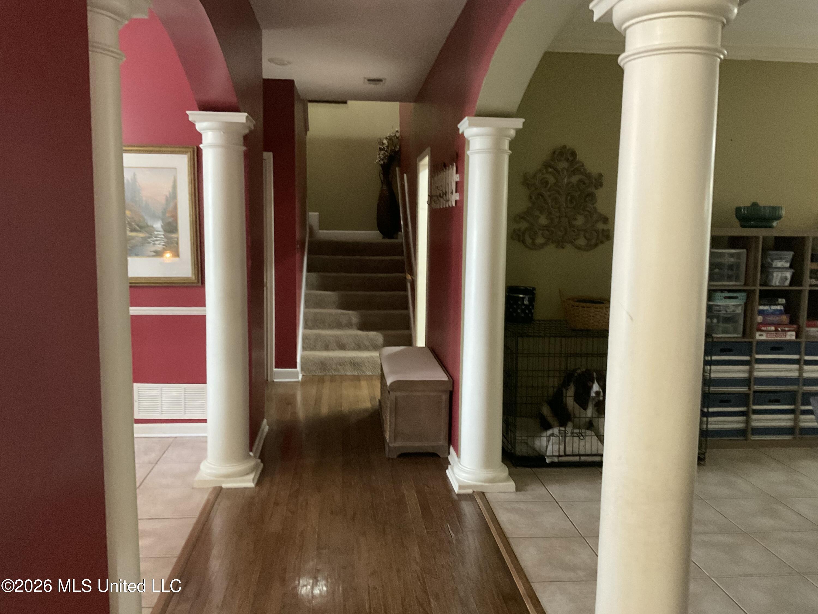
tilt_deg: -4.9
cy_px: 307
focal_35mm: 29
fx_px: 685
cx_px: 409
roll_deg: -1.6
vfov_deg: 48.2
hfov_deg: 61.7
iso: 320
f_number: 1.8
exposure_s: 1/30
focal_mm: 3
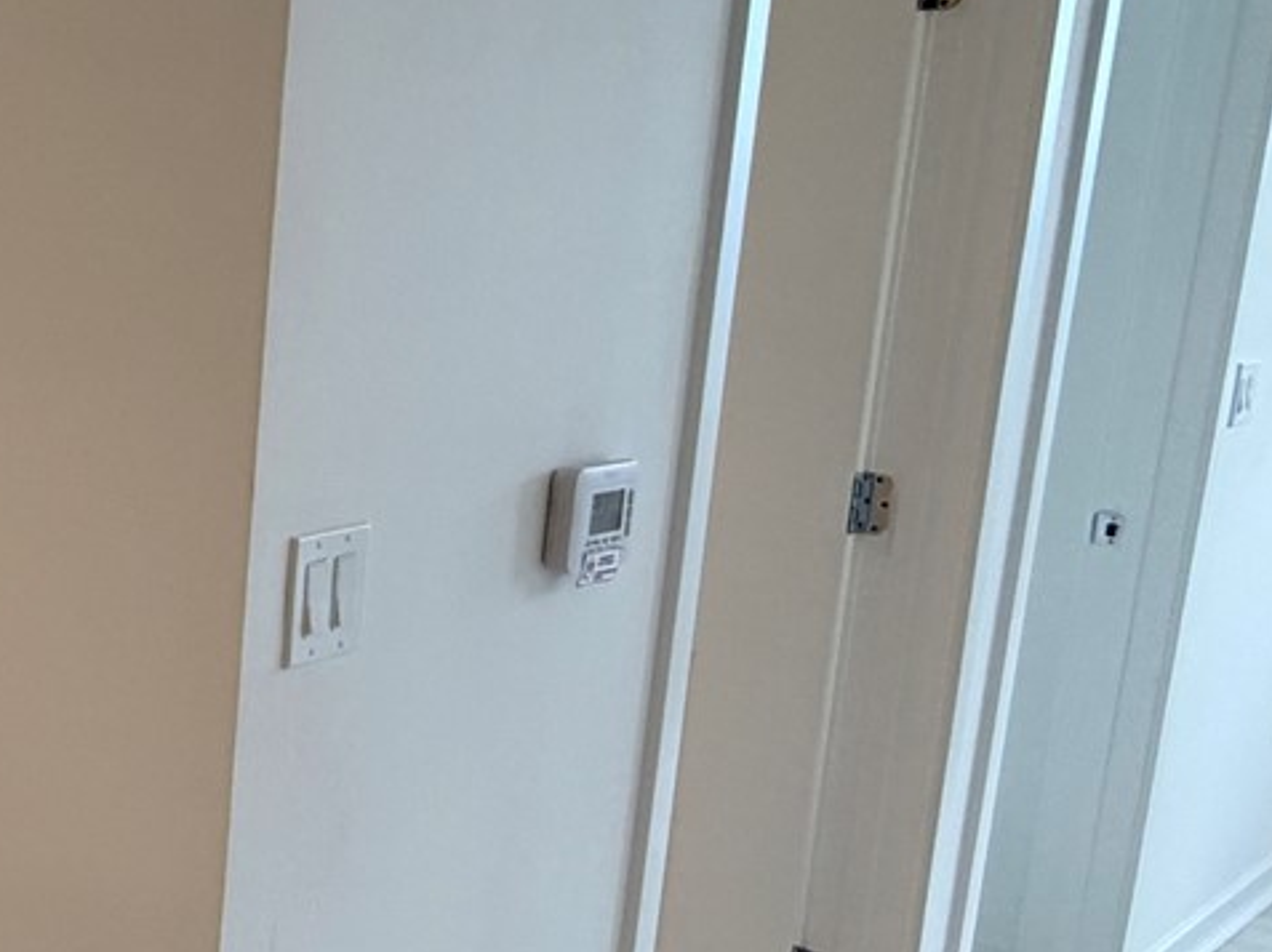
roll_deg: +1.1
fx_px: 1726
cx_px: -509
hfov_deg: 29.5
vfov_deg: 30.8
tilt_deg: -8.9
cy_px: 509
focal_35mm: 47
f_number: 2.2
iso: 200
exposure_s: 1/120
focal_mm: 2.22
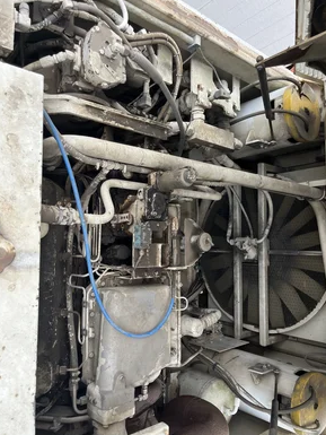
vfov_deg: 65.3
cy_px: 217
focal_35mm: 27
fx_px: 339
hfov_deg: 51.4
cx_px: 162
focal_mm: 5.1
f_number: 1.6
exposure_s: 1/566
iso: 50
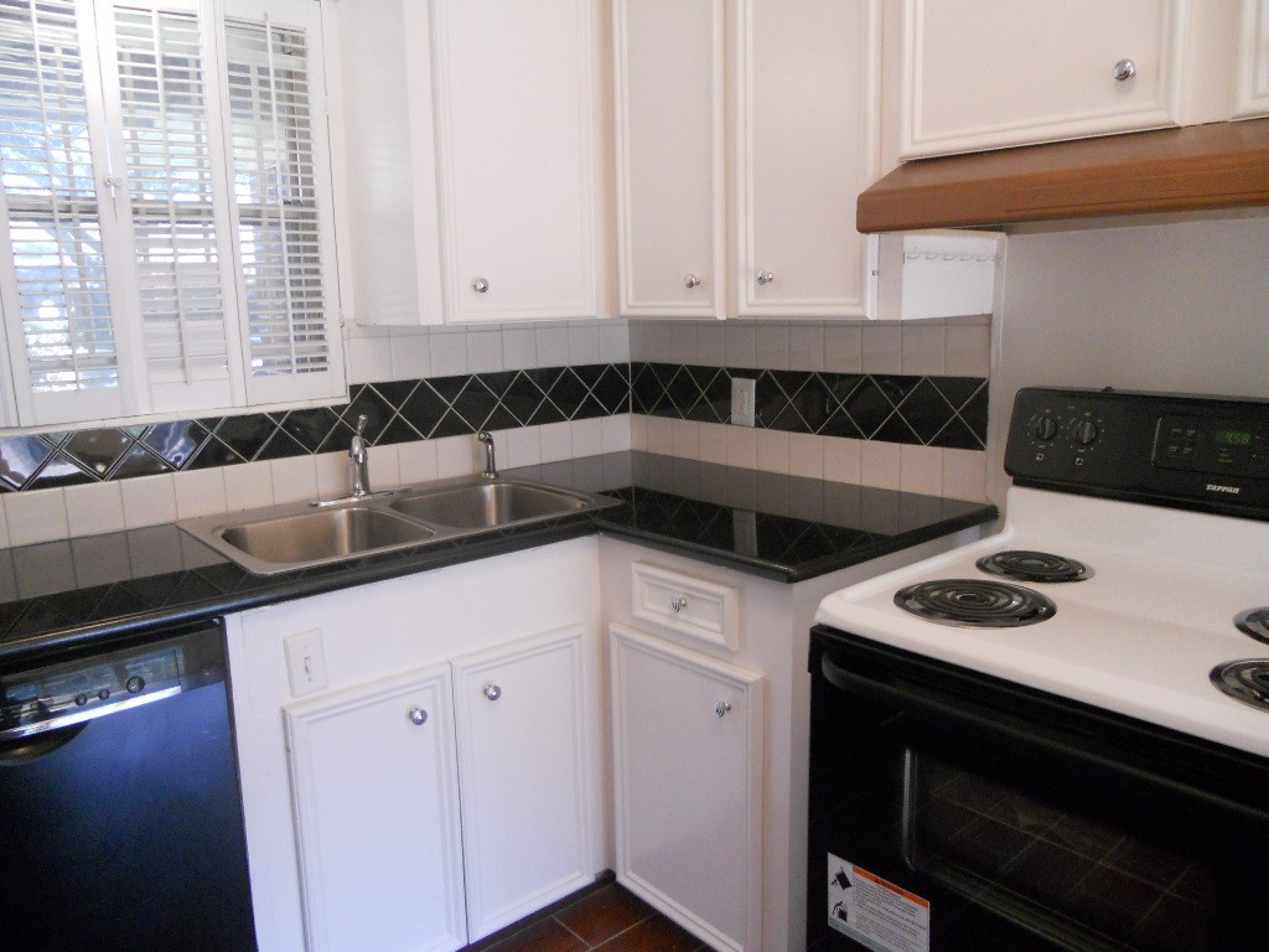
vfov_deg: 51.4
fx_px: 990
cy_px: 476
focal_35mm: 27
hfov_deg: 65.3
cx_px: 634
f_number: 3.2
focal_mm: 4.9
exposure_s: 1/80
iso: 400
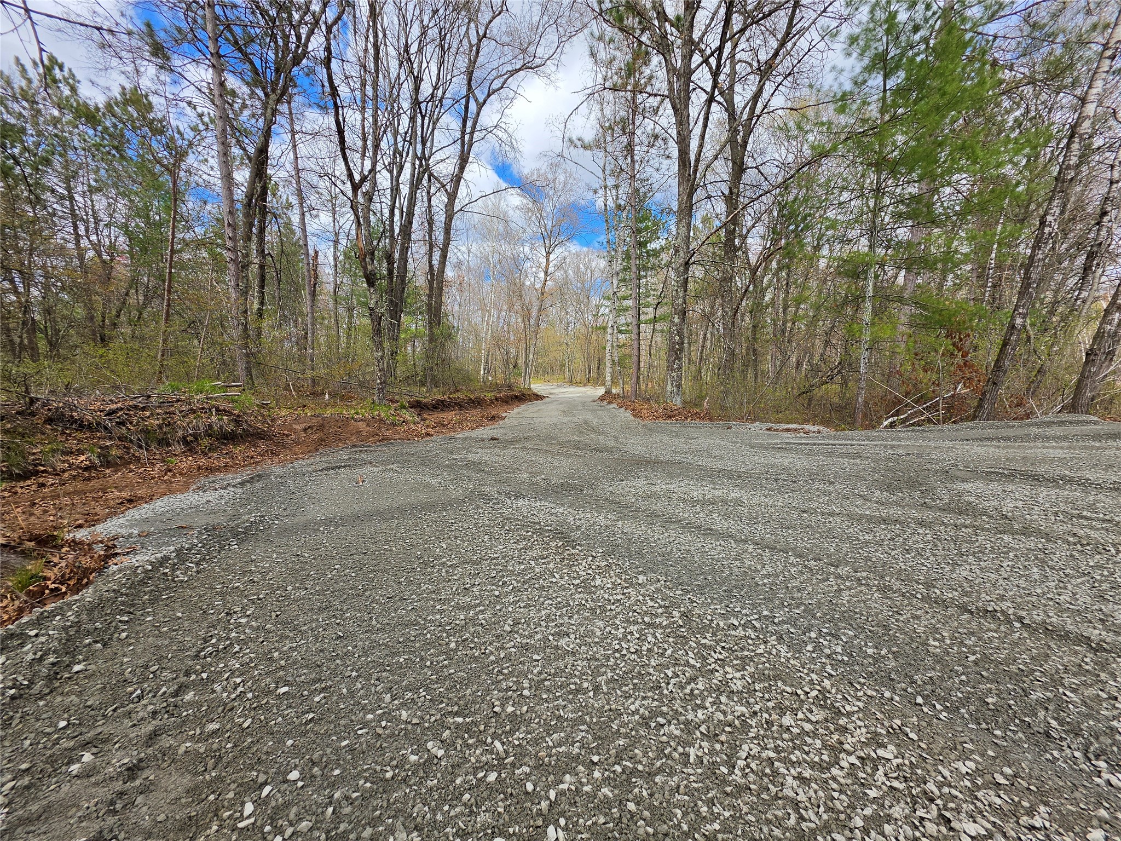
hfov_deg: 106.2
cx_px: 560
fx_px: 421
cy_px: 420
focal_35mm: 13
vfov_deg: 89.9
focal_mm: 2.2
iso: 32
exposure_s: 1/1154
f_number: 1.9
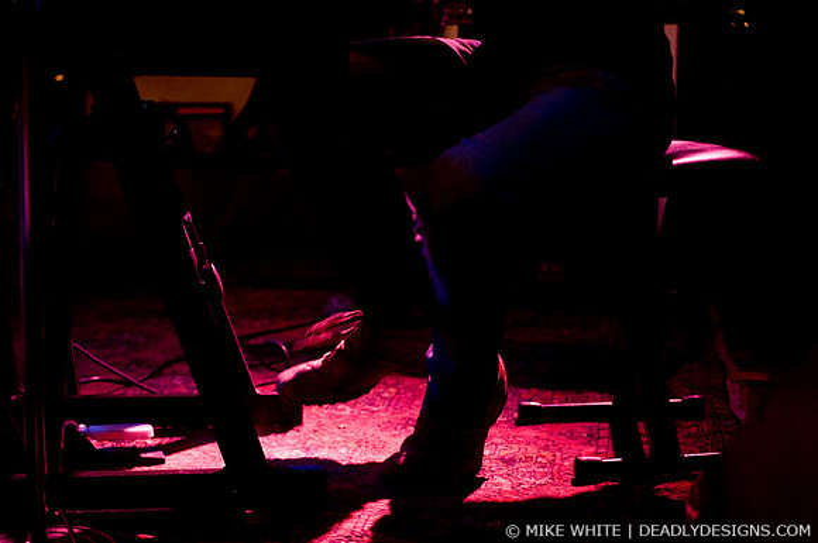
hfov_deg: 30.6
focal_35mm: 66
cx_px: 409
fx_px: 1498
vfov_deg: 20.6
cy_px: 272
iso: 1250
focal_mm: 44
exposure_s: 1/80
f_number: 2.8
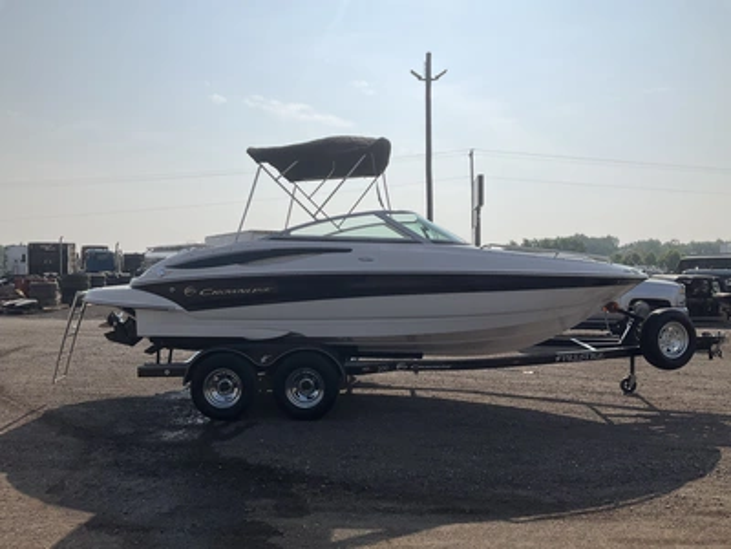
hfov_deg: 61.7
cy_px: 274
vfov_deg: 48.2
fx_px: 612
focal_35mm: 29
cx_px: 366
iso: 25
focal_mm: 3
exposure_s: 1/7407
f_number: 1.8
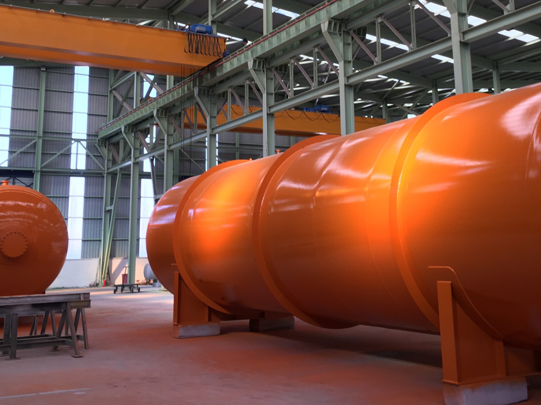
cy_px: 97
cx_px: 315
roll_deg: +2.7
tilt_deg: +14.0
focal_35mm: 46
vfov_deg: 30.9
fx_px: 719
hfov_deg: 41.1
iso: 25
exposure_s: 1/100
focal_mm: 4.15
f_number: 2.2
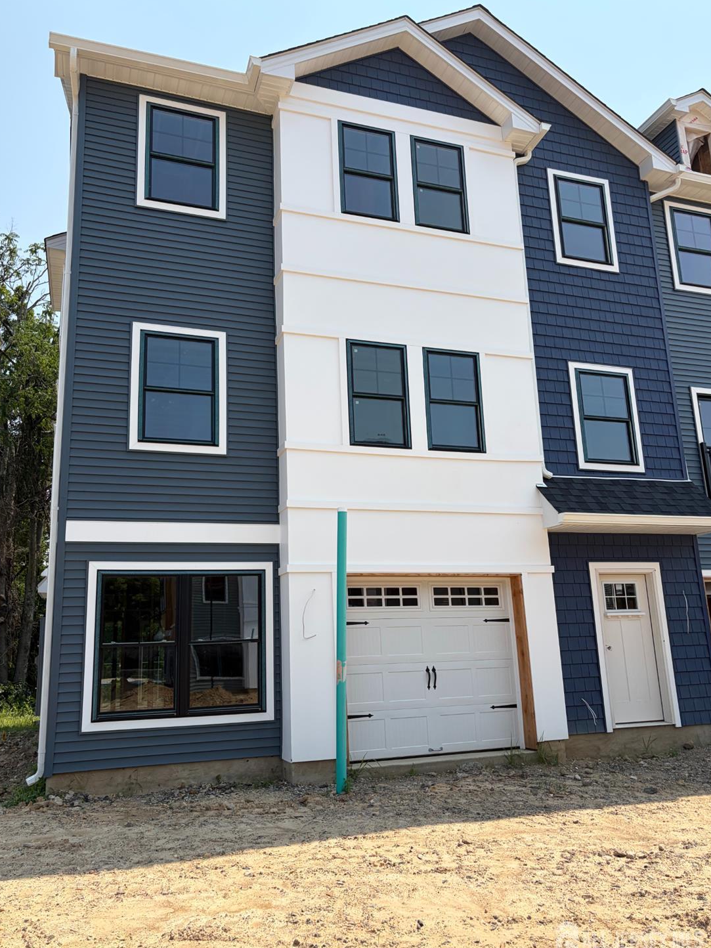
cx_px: 349
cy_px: 477
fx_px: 739
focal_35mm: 27
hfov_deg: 51.4
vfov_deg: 65.3
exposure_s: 1/3623
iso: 50
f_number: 1.6
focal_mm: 5.96
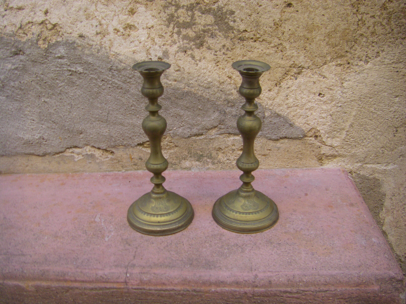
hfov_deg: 49.0
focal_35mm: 38
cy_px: 152
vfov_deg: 37.7
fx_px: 446
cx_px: 203
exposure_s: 1/50
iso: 160
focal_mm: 6.3
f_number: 3.5
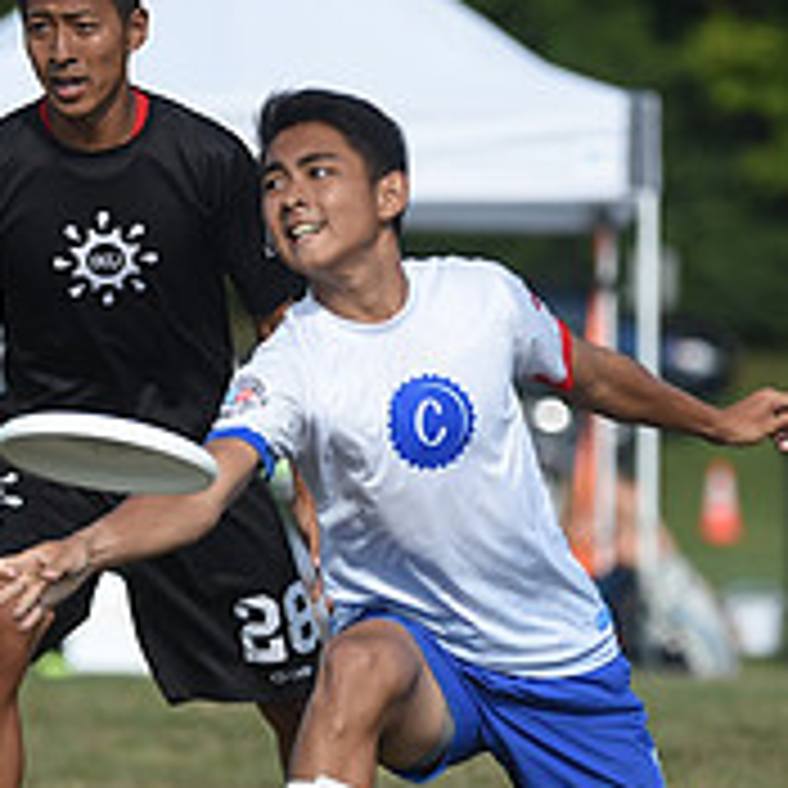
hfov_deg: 3.9
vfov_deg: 3.9
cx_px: 459
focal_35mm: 449
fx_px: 11564
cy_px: 529
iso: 100
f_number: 3.2
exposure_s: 1/1600
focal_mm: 160
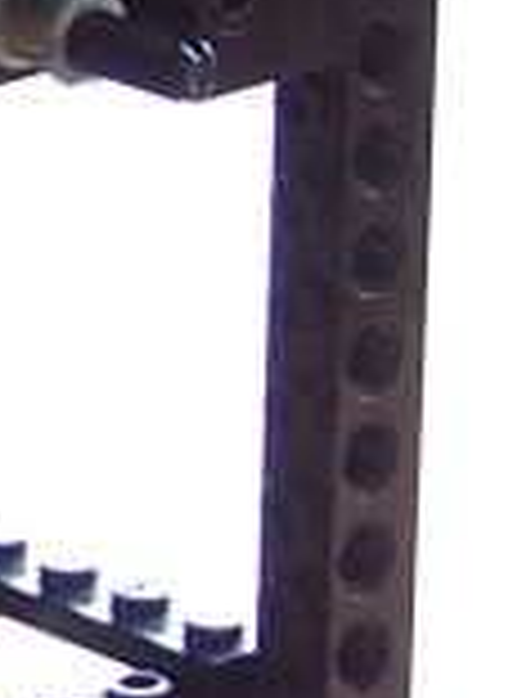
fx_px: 9201
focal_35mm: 457
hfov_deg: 3.2
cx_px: -972
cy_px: -36
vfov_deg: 4.3
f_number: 3.2
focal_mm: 11.5
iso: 80
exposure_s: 1/8
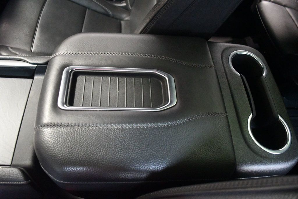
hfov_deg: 67.4
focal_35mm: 27
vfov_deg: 47.9
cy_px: 100
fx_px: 223
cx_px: 149
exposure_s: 1/60
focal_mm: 18
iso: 12800
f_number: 3.5
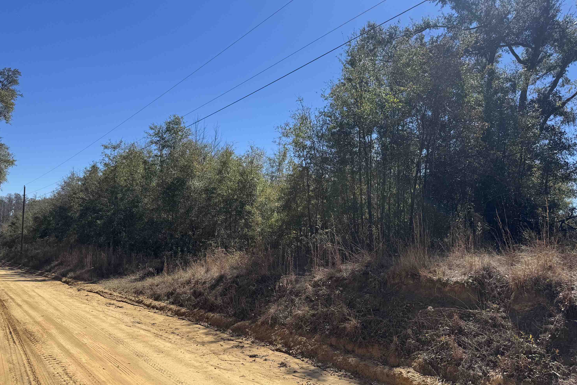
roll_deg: -1.2
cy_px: 206
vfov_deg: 49.5
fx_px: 417
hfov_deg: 69.4
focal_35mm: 26
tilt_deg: +3.8
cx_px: 290
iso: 80
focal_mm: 6.76
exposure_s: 1/4950
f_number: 1.78
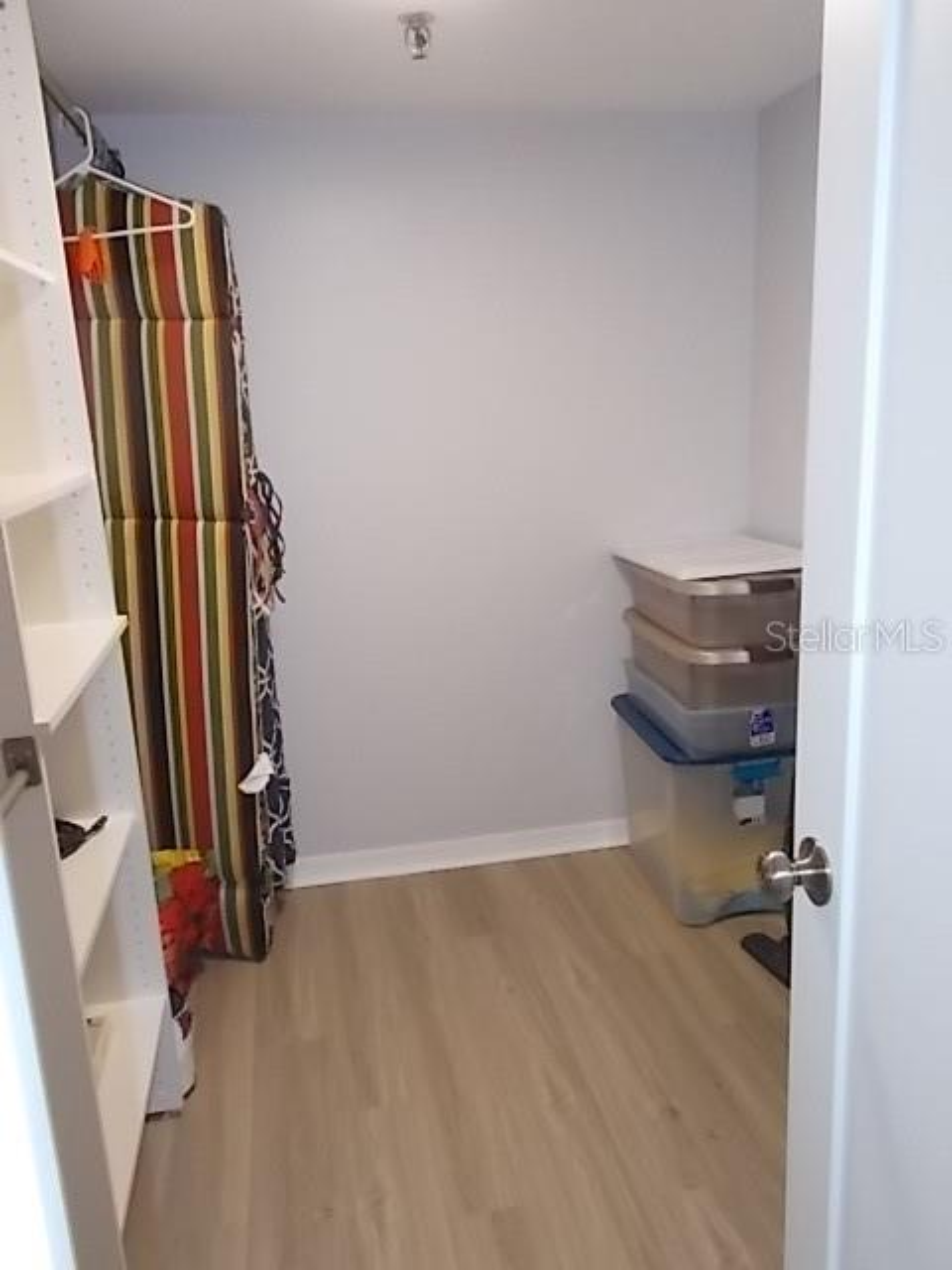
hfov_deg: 53.1
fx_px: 953
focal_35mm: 26
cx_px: 476
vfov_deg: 67.3
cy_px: 635
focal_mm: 4.6
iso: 200
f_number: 3.2
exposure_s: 1/25
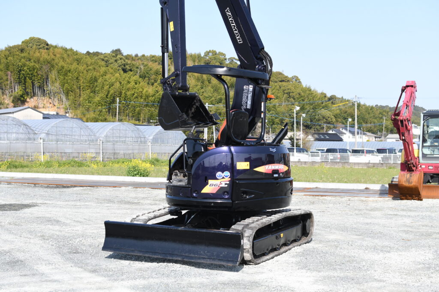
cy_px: 146
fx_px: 640
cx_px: 220
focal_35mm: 52
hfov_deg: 37.8
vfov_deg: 25.8
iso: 125
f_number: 4
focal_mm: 35
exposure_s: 1/640
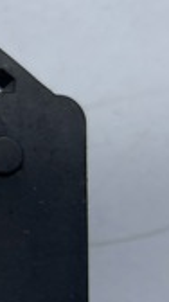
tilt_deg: -88.3
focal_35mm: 104
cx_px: -252
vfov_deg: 20.4
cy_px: 228
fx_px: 832
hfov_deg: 10.0
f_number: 1.6
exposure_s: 1/443
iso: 32
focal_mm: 5.1
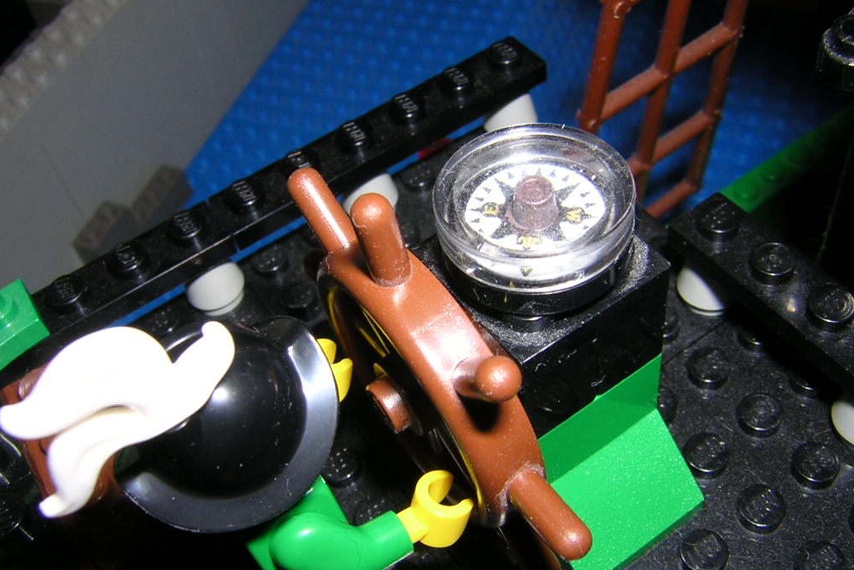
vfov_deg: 35.1
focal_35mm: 38
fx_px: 902
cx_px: 430
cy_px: 285
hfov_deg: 50.7
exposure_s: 1/60.1
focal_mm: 4.7
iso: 100
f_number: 5.2
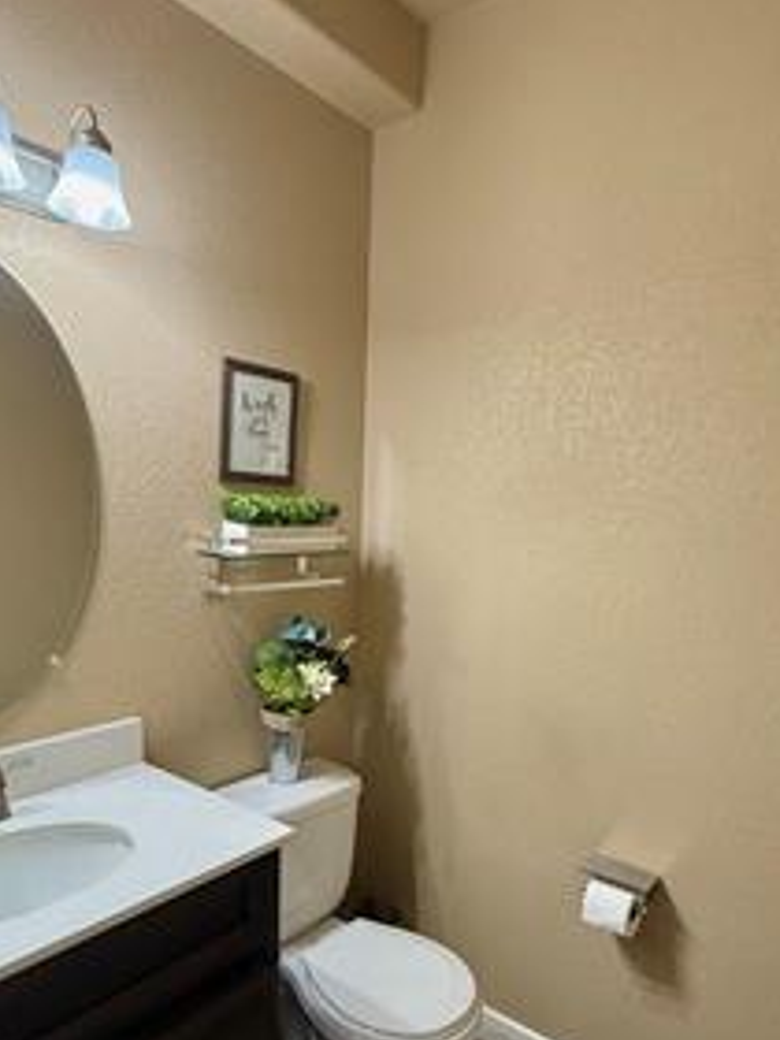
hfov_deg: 56.7
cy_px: 579
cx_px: 423
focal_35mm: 24
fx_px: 721
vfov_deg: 71.4
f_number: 2.2
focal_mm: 2.22
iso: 320
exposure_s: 1/120
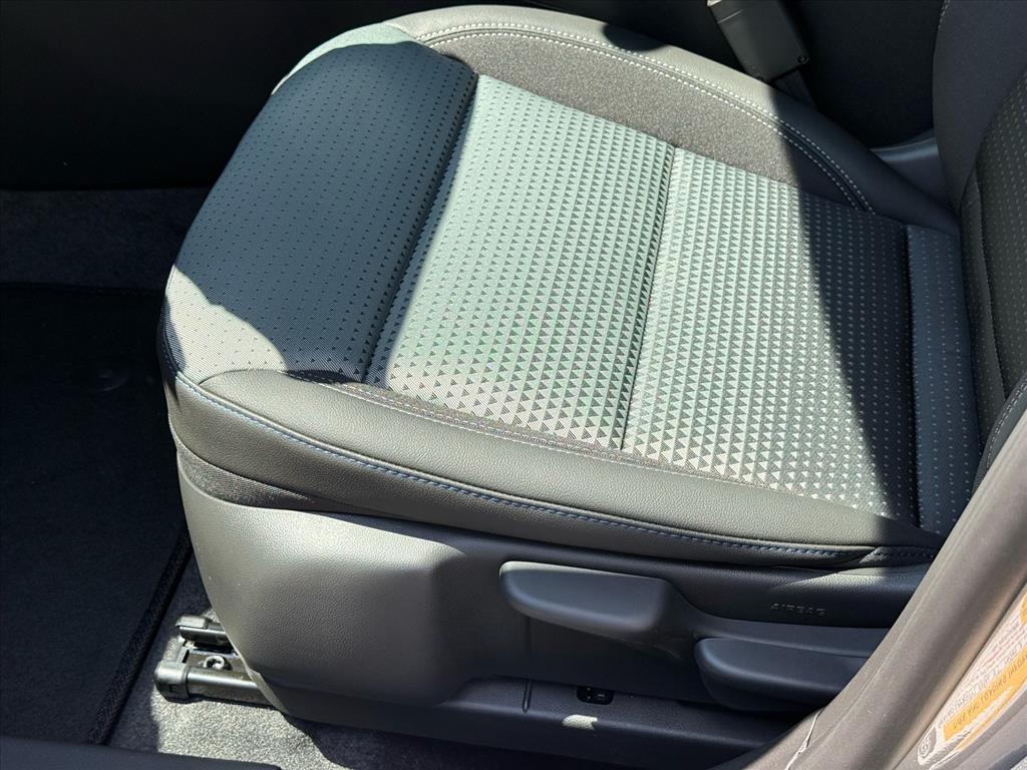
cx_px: 514
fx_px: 1424
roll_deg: -1.6
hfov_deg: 39.7
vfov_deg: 30.3
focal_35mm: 48
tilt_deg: -39.5
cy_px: 385
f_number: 1.78
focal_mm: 6.76
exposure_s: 1/675
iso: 64
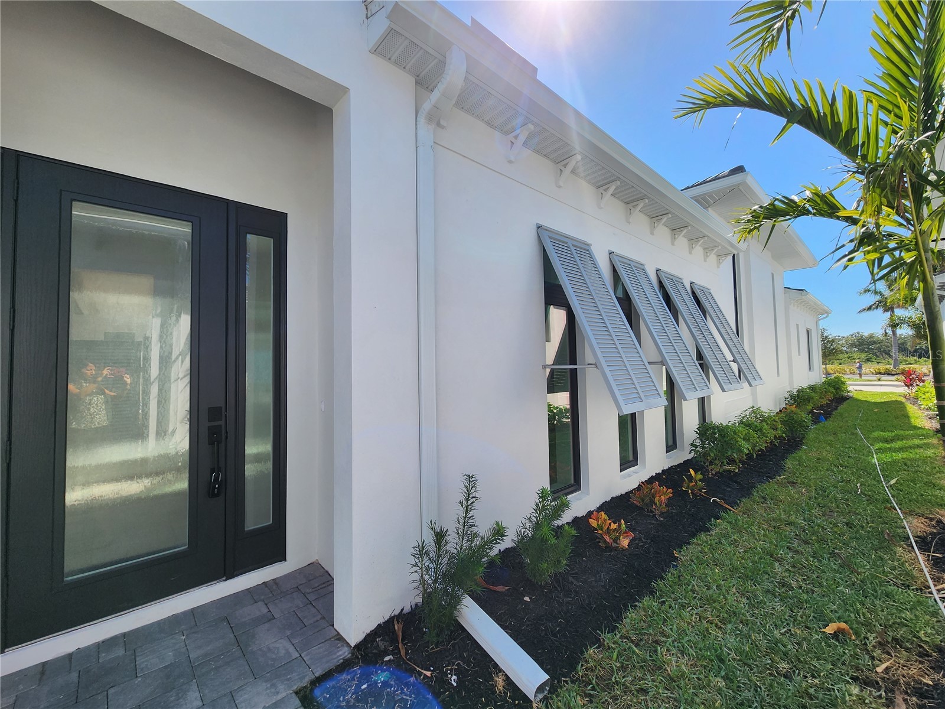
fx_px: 355
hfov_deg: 106.2
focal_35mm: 13
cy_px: 354
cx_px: 472
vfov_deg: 89.9
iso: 50
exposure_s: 1/1372
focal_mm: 2.2
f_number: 2.2
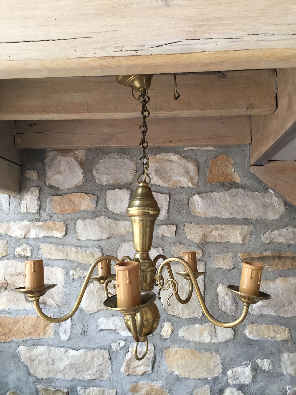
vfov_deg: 61.7
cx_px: 148
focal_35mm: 29
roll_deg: -0.4
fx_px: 331
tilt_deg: +6.7
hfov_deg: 48.2
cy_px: 198
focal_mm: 4.15
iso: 125
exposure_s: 1/33
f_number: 2.2
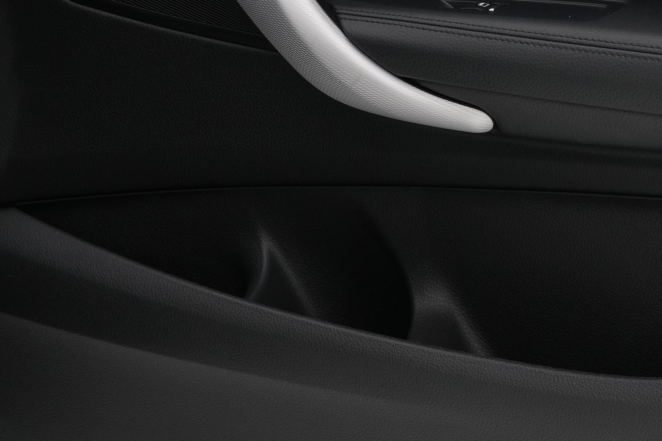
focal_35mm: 131
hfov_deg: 15.5
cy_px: 52
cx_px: 540
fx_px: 2416
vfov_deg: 10.4
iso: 500
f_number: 10
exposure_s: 1/50
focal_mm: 34.1
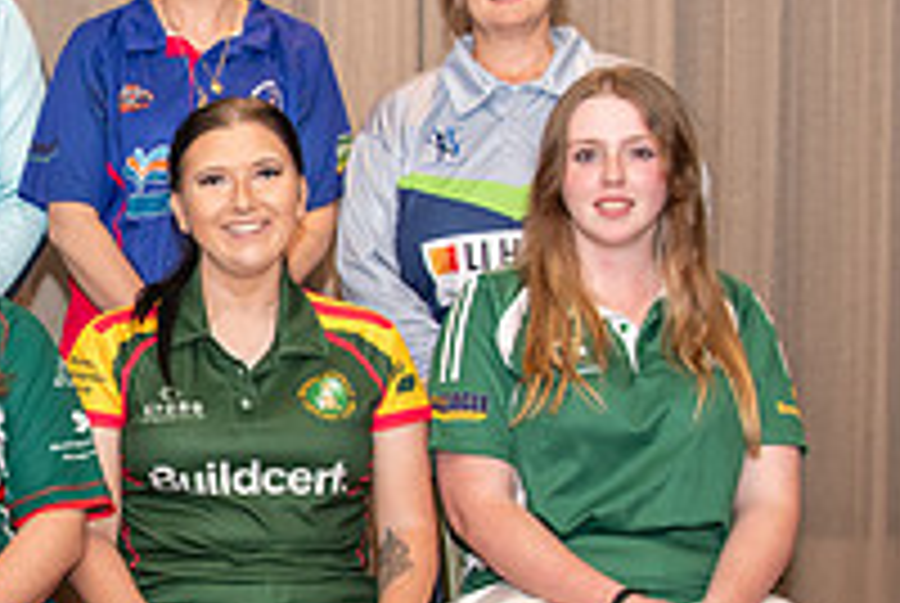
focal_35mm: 98
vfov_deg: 14.0
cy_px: 418
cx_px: -143
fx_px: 2454
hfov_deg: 19.7
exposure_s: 1/60
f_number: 5.6
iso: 800
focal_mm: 30
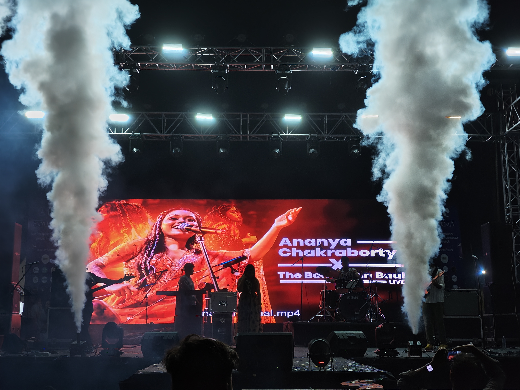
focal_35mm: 50
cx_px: 260
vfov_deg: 29.1
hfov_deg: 38.2
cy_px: 195
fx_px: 751
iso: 714
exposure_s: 1/100
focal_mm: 7.1
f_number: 2
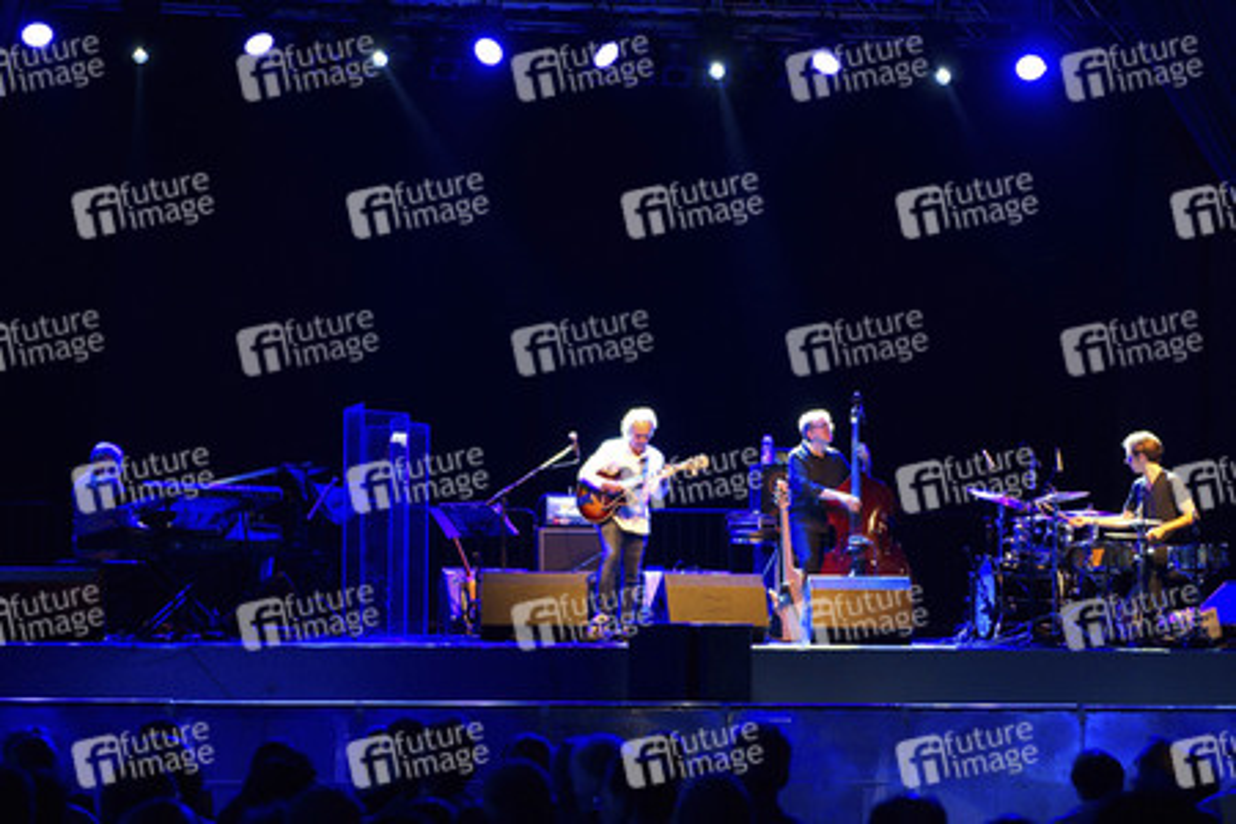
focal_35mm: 70
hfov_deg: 28.8
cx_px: 618
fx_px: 2403
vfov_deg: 19.5
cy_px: 412
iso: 3200
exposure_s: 1/60
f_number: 2.8
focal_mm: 70
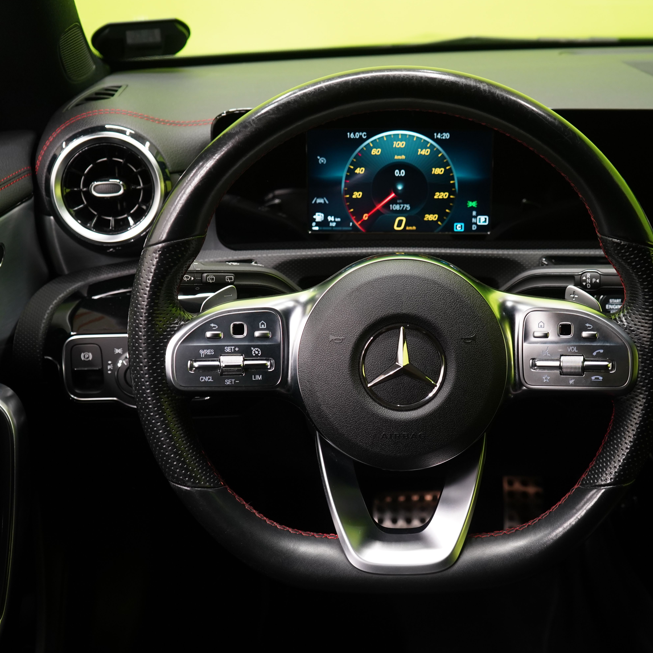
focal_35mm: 49
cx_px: 405
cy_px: 326
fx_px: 1046
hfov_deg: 34.5
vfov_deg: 34.7
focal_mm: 38
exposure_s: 1/25
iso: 1250
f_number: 5
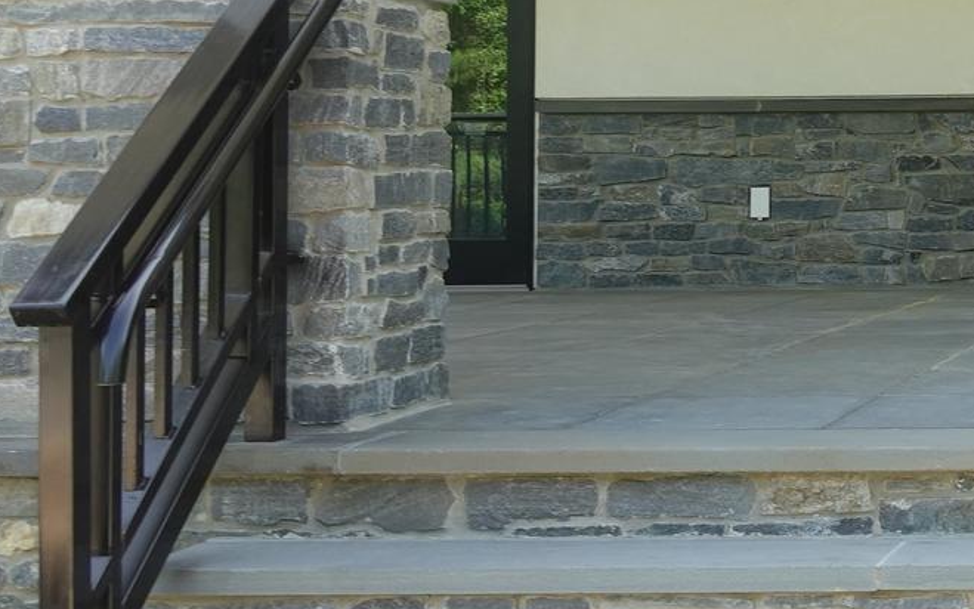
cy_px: 106
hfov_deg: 23.1
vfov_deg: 17.0
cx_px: 1363
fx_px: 2018
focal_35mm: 76
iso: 125
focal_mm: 9.4
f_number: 5
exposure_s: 1/80
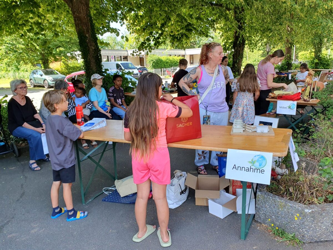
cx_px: 166
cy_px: 125
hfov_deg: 67.3
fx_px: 250
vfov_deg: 53.1
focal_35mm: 26
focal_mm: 4.32
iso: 50
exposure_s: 1/185
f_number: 2.4
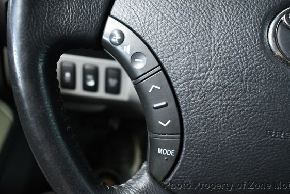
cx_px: 157
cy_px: 85
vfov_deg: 32.7
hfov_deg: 47.3
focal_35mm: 41
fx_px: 331
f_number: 3.5
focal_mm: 18
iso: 4000
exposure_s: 1/60
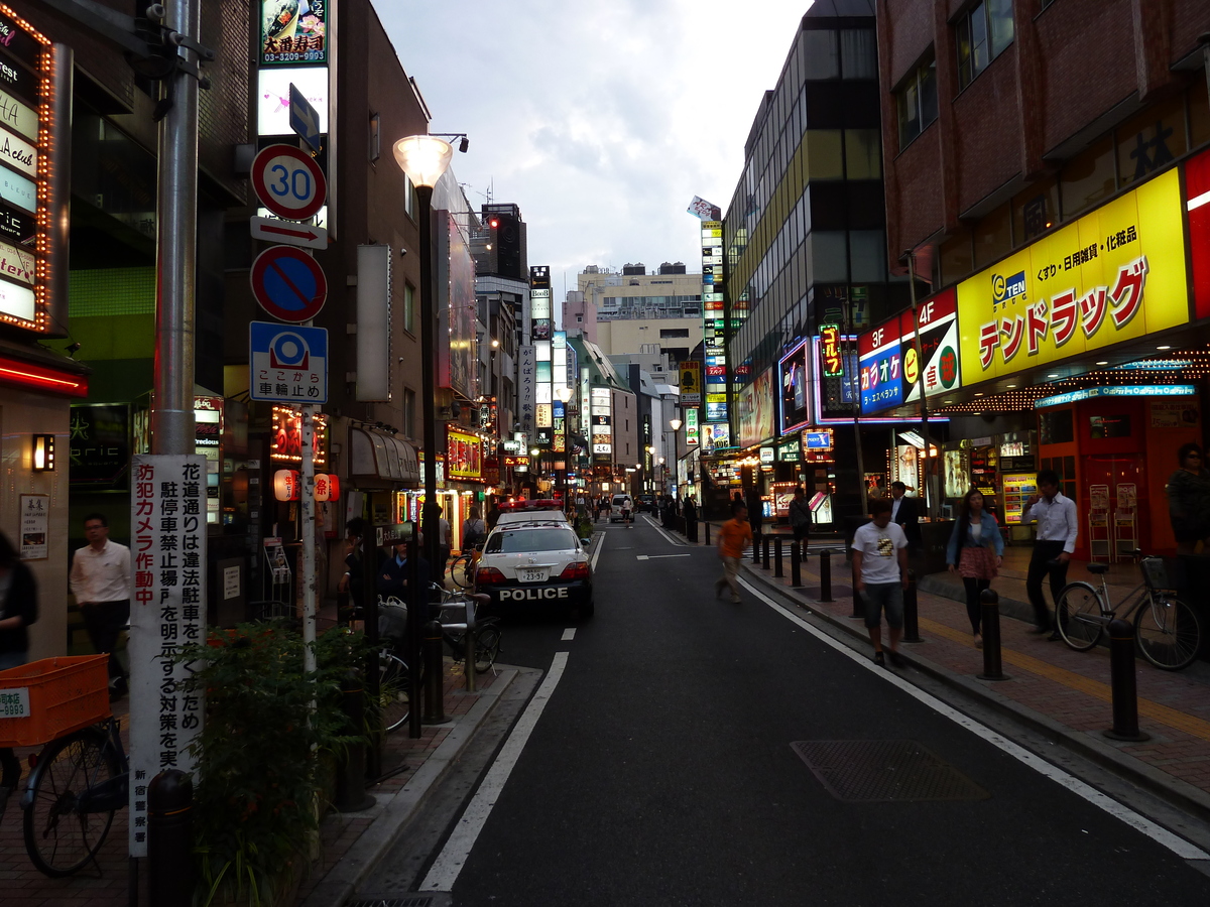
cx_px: 605
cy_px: 454
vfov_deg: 54.9
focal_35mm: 25
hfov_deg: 69.4
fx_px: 874
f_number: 3.3
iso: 80
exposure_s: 1/20
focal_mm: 4.1
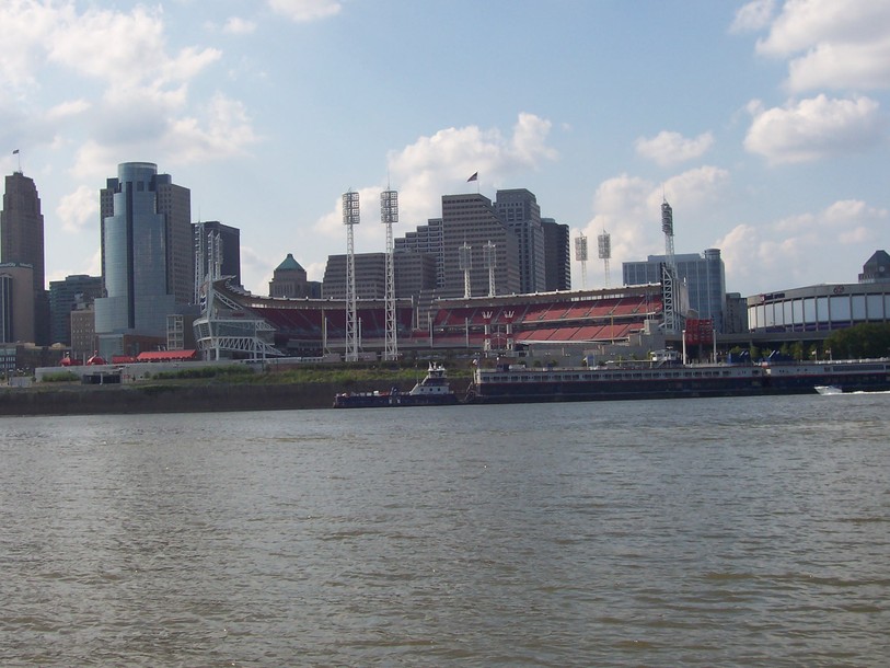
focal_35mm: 57
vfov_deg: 25.7
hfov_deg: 33.8
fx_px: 1466
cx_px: 445
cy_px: 334
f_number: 6.7
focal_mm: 8.6
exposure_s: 1/500
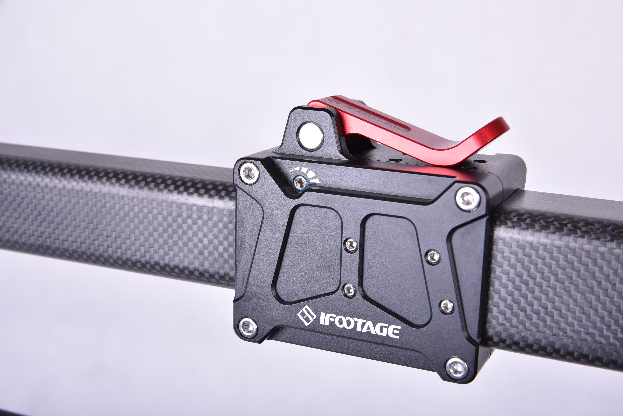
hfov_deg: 30.9
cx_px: 312
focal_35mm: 65
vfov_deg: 20.9
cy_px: 208
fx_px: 1125
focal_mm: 65
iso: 100
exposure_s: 1/200
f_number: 16
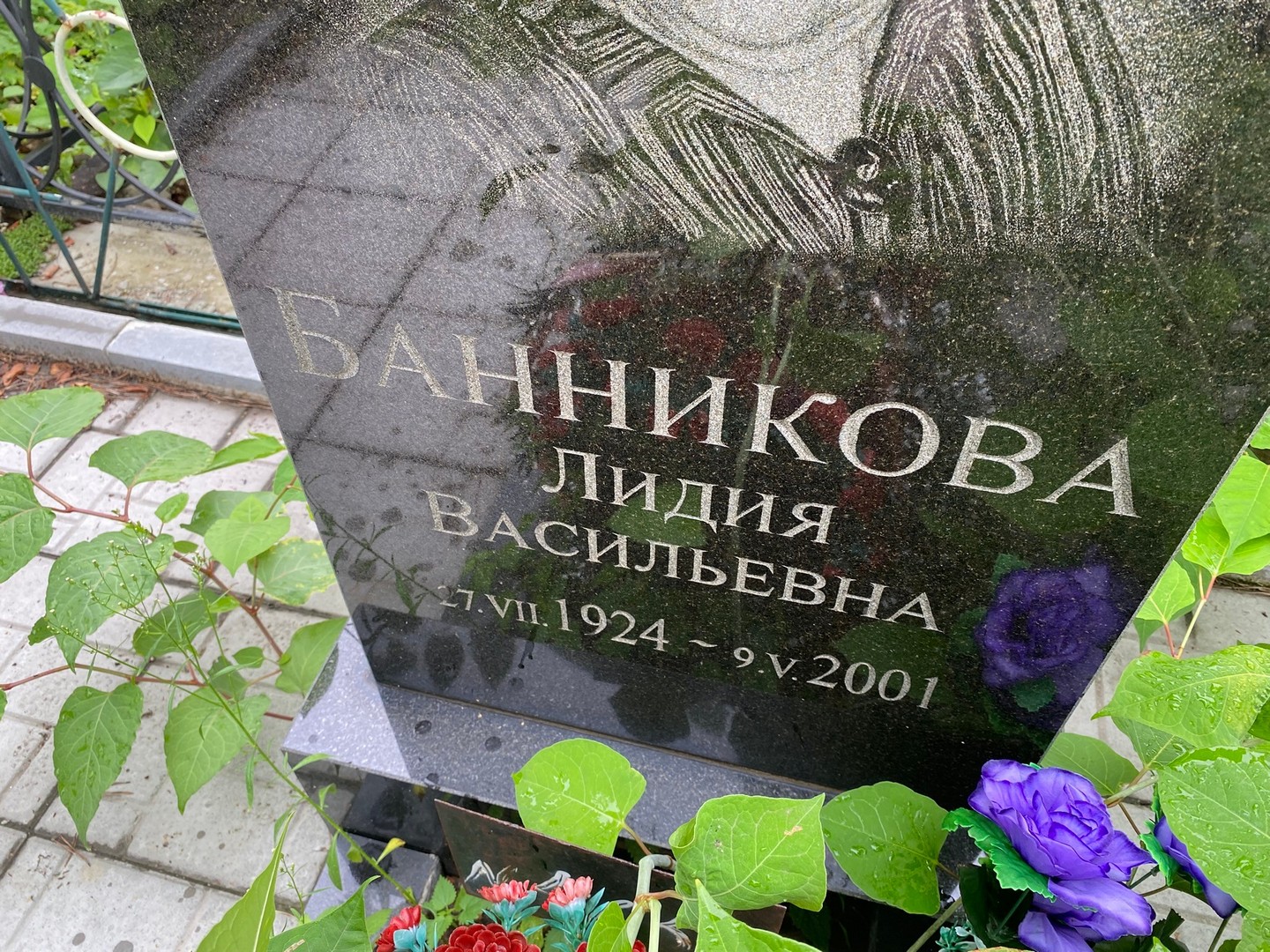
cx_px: 635
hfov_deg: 67.3
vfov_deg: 53.1
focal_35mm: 26
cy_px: 476
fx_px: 954
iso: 50
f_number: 1.8
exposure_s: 1/121
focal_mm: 4.25
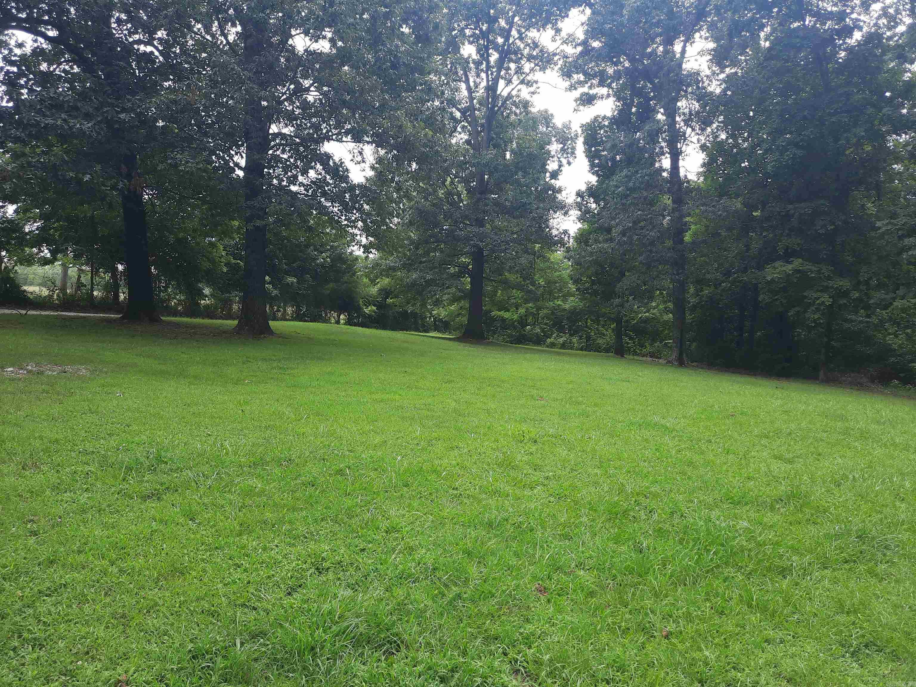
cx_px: 458
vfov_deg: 54.9
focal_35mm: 25
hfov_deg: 69.4
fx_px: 662
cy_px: 344
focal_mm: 4.6
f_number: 2
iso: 32
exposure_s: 1/188
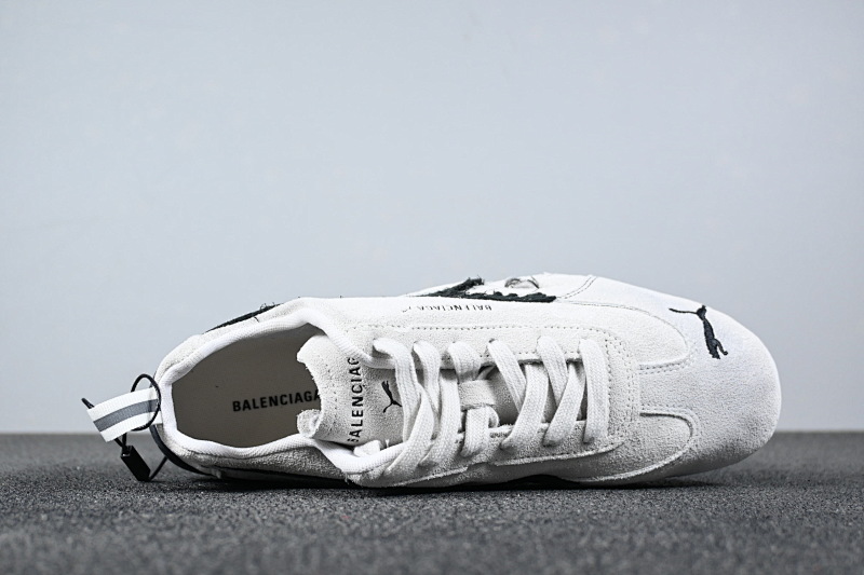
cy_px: 288
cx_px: 432
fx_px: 1224
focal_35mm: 51
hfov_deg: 38.9
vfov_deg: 26.5
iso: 560
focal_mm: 34
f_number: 5
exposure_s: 1/125
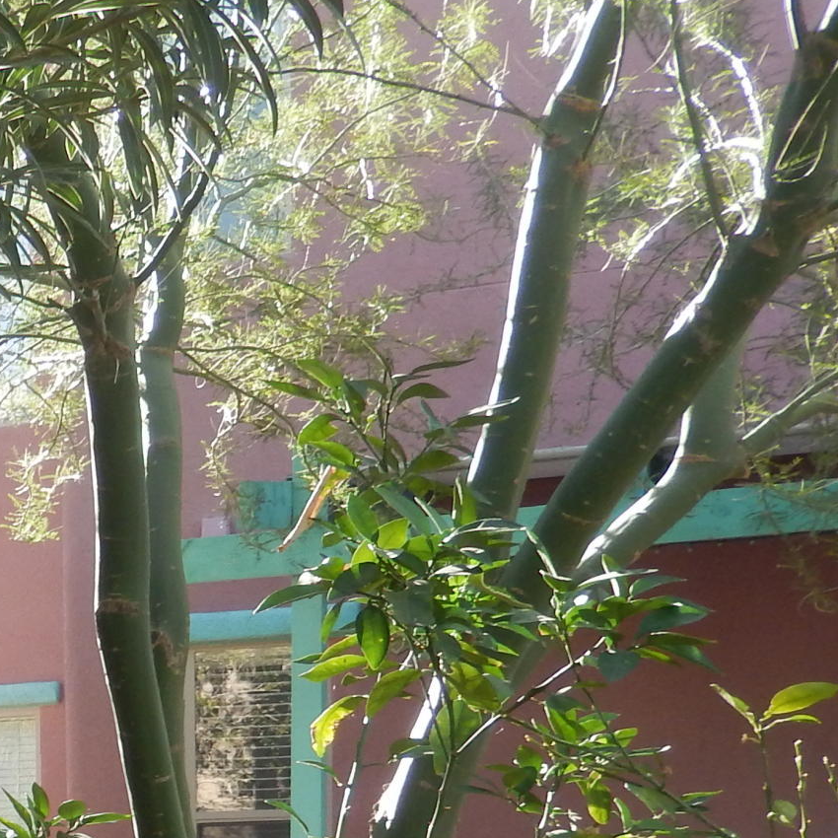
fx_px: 2136
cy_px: 962
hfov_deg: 18.9
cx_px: -490
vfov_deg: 20.9
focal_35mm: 78
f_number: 3.4
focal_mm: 4.5
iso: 125
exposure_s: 1/125
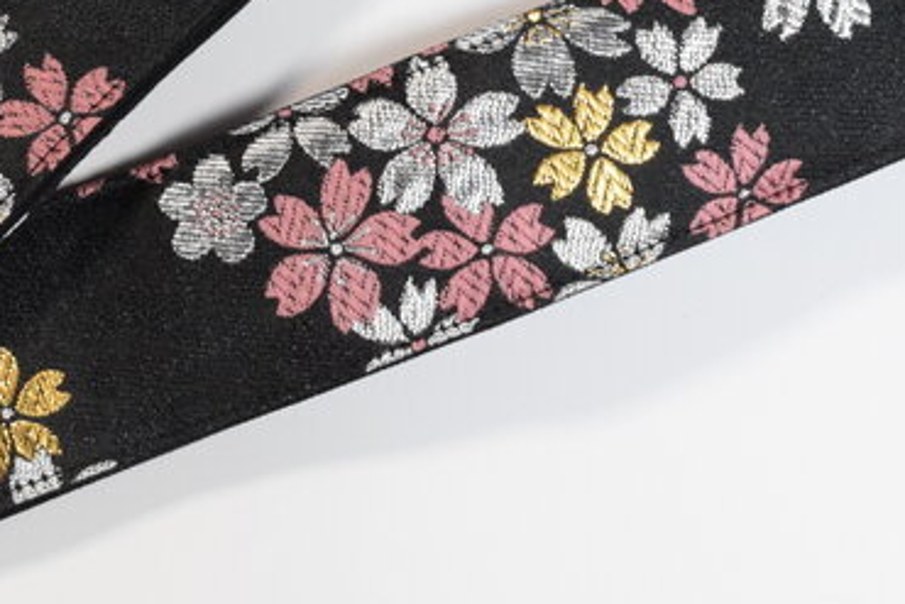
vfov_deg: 9.7
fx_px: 3521
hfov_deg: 14.6
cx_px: 252
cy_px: -73
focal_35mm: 140
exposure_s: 1/200
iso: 2500
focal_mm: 36
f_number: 7.1
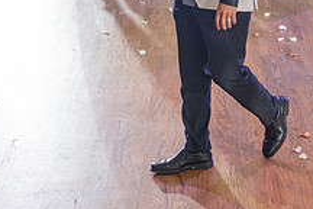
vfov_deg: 11.1
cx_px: 261
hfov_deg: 16.8
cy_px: -40
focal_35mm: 121
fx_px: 1052
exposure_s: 1/160
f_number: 4
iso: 800
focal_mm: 45
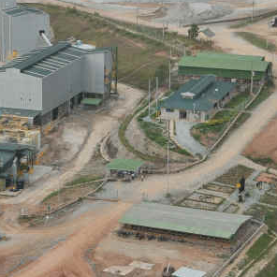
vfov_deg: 10.8
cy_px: 211
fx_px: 1458
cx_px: 24
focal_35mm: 161
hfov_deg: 10.8
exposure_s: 1/2000
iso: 500
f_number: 5
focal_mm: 38
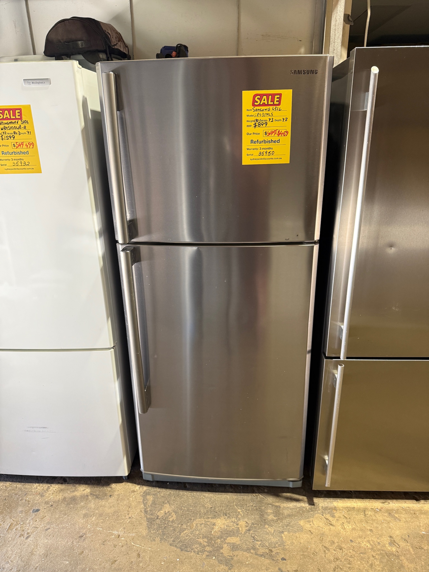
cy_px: 286
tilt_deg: -22.1
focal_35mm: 24
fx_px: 397
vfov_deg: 71.6
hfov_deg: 56.8
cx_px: 214
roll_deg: +2.1
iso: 250
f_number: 1.78
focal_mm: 6.76
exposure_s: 1/50
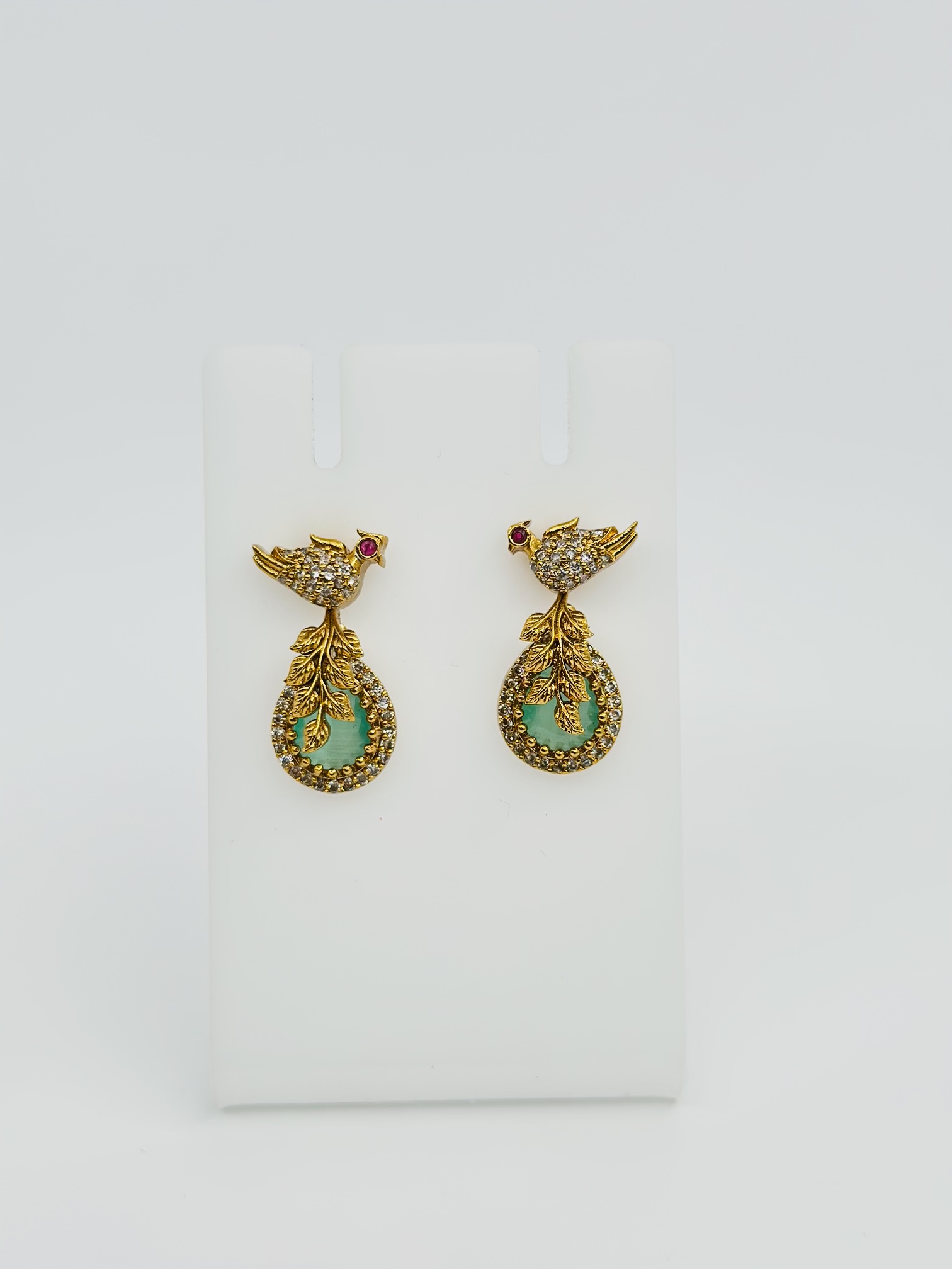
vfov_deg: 39.7
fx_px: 1760
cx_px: 476
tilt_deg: -21.2
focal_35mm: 48
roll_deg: -0.2
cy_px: 634
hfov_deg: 30.3
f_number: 1.78
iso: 80
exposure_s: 1/756
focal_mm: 6.86
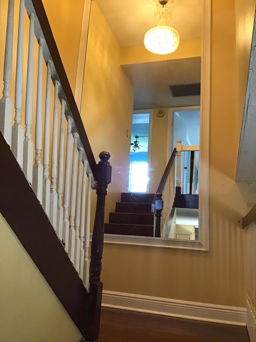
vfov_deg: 58.4
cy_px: 171
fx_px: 306
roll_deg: -4.9
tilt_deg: +9.6
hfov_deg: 45.4
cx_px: 128
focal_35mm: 31
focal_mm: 3.3
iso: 160
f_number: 2.4
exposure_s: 1/30
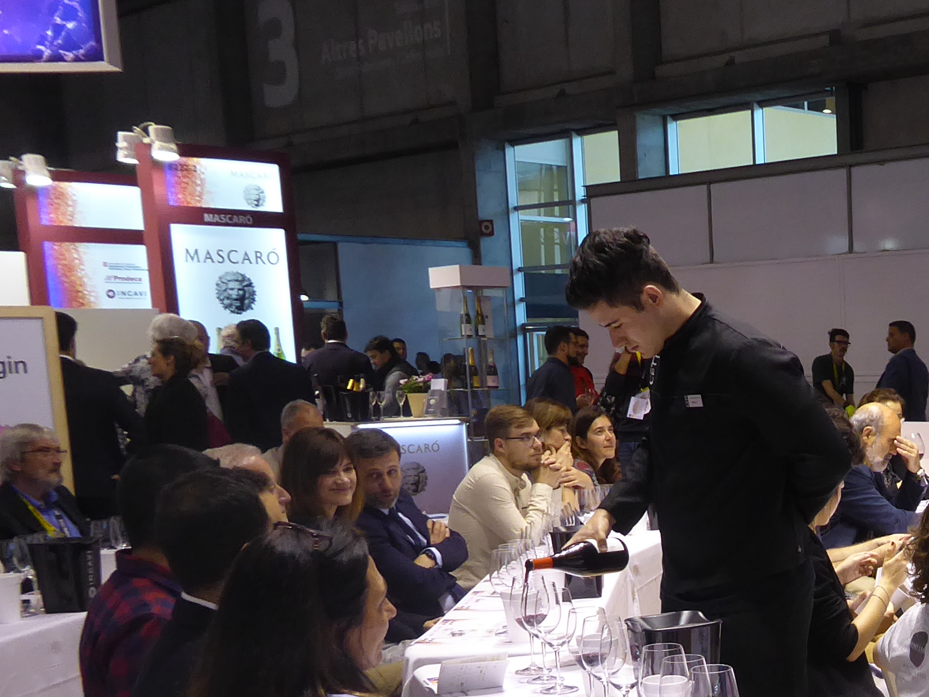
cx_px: 952
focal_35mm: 60
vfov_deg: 23.6
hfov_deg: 29.8
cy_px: 651
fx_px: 1610
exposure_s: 1/60
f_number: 3.3
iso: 200
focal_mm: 4.3
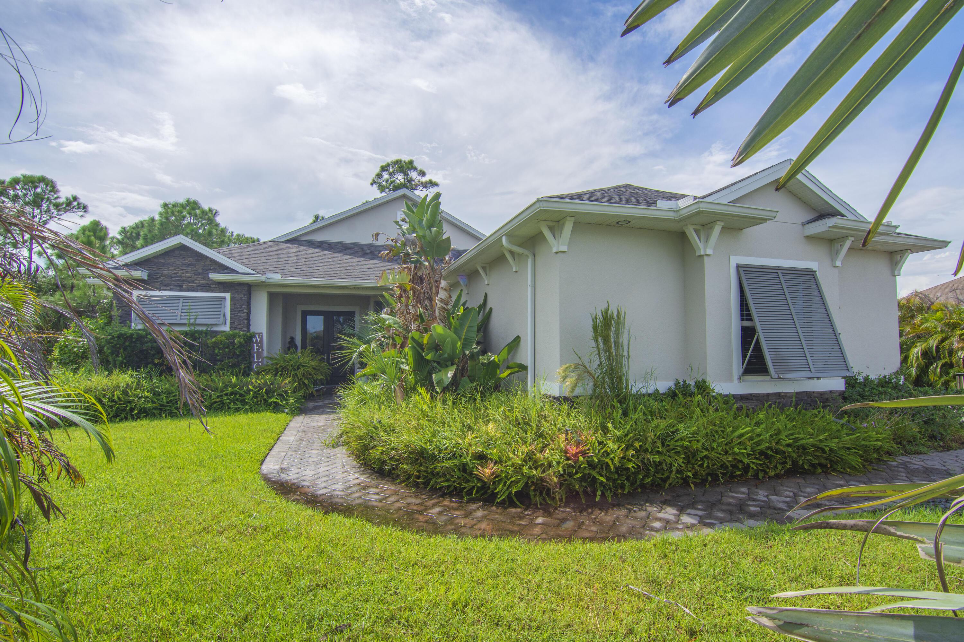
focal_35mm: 24
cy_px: 321
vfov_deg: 53.1
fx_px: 643
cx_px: 482
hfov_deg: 73.7
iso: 100
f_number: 9
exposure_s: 1/250
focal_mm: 16
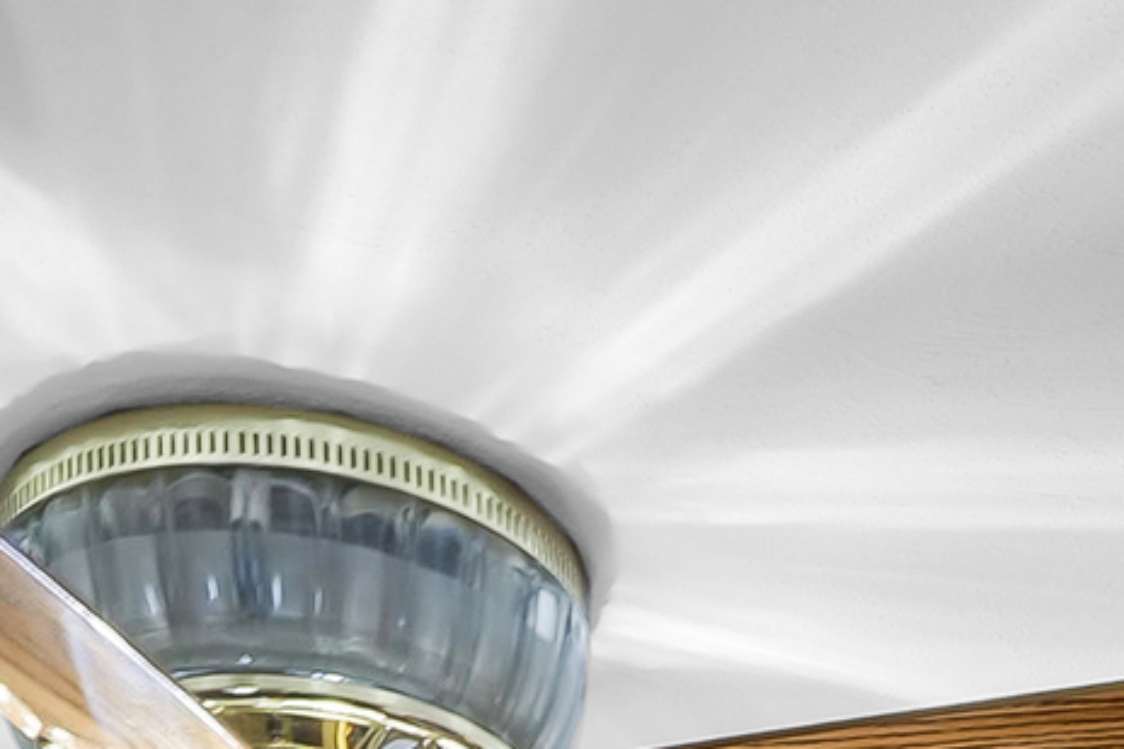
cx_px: 1160
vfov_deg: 9.7
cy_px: 2312
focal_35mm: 106
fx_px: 3308
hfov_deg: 18.7
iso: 400
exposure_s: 1/160
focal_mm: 16
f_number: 8
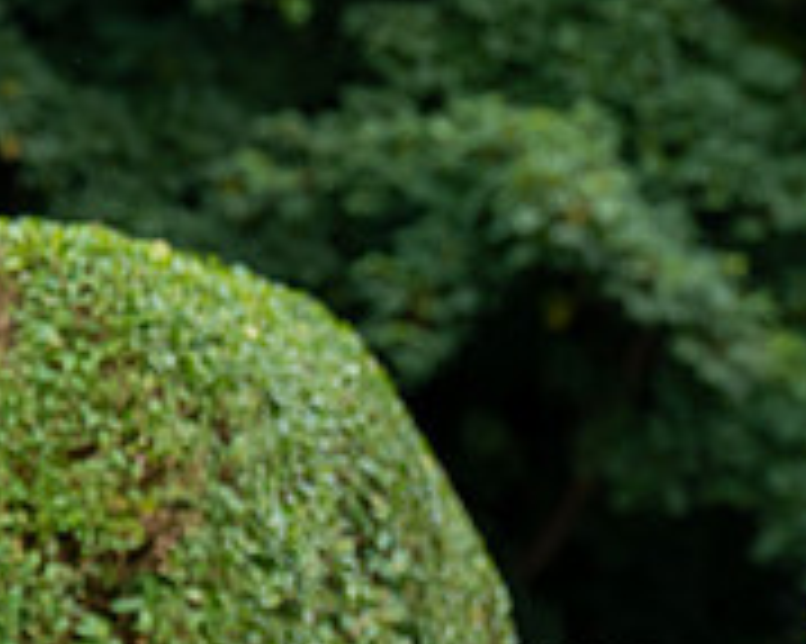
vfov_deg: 3.0
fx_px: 12326
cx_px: 1259
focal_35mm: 517
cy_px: 531
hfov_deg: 3.7
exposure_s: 1/500
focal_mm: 115
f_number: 2.8
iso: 640
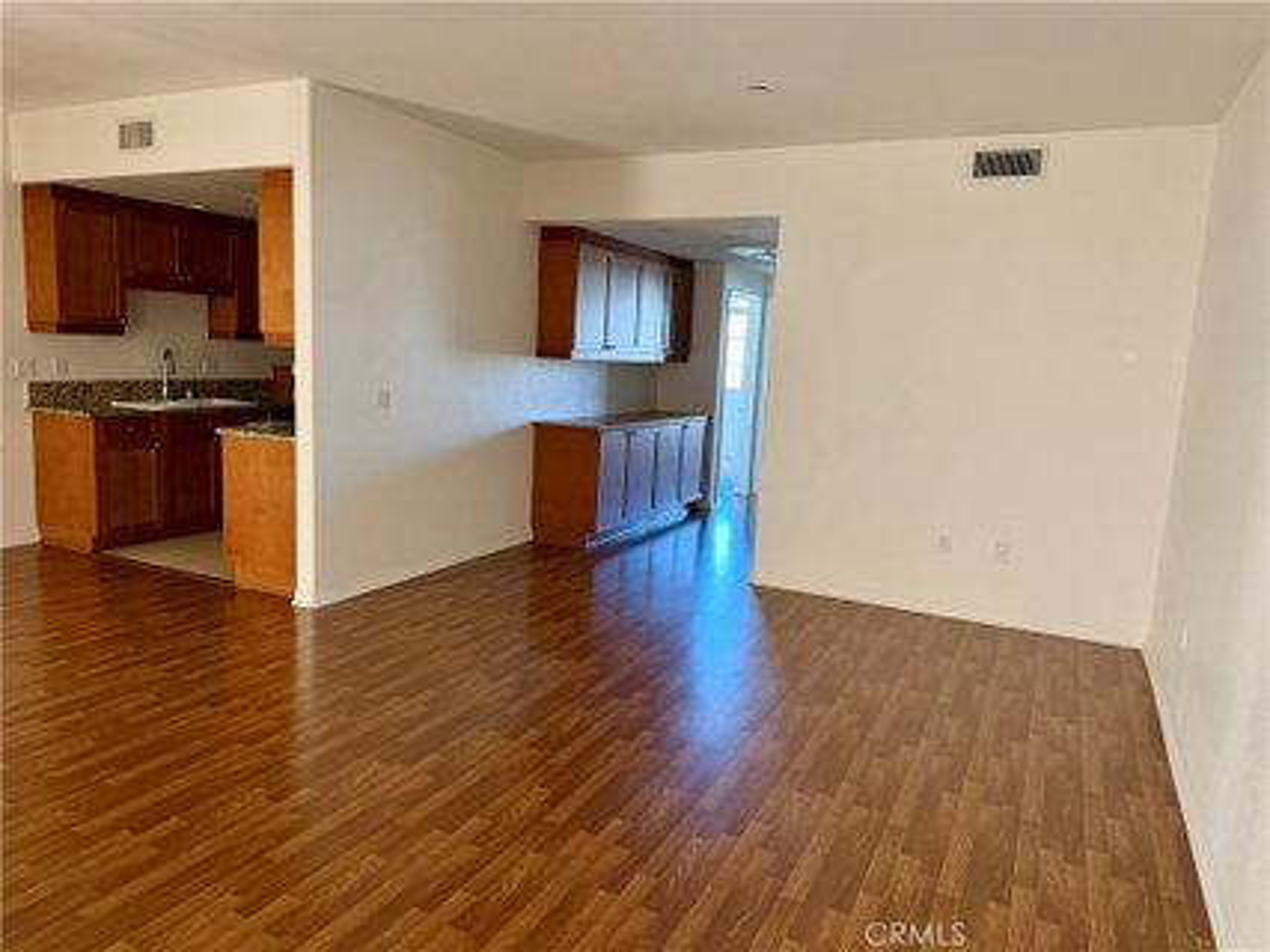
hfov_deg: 71.6
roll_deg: -3.6
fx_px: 880
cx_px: 635
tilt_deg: -8.5
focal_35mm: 24
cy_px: 476
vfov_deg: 56.8
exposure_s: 1/60
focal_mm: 6.76
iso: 320
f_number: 1.78
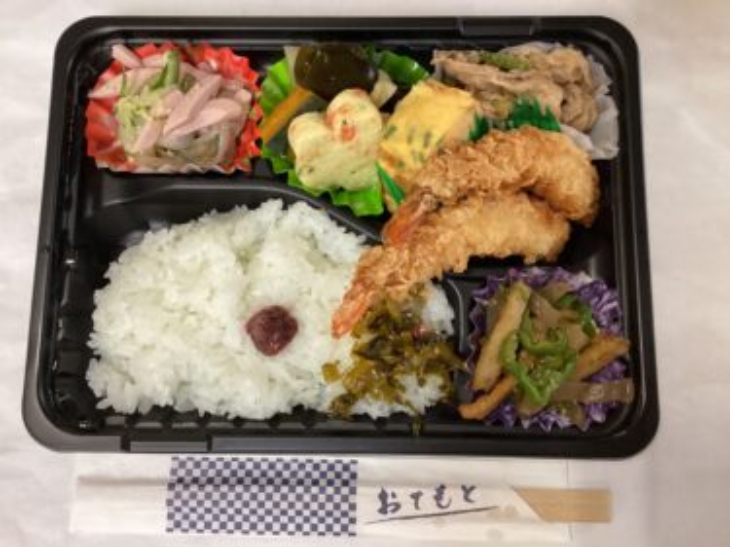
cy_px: 274
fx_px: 654
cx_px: 365
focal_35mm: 31
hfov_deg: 58.4
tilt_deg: -81.9
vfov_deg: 45.4
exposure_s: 1/60
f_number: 2.4
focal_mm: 3.3
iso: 250
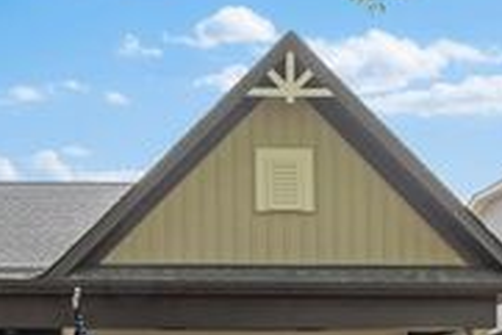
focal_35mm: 58
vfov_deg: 21.4
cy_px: 422
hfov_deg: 32.8
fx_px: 809
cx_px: 58
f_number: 14
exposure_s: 1/125
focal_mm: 14
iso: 200
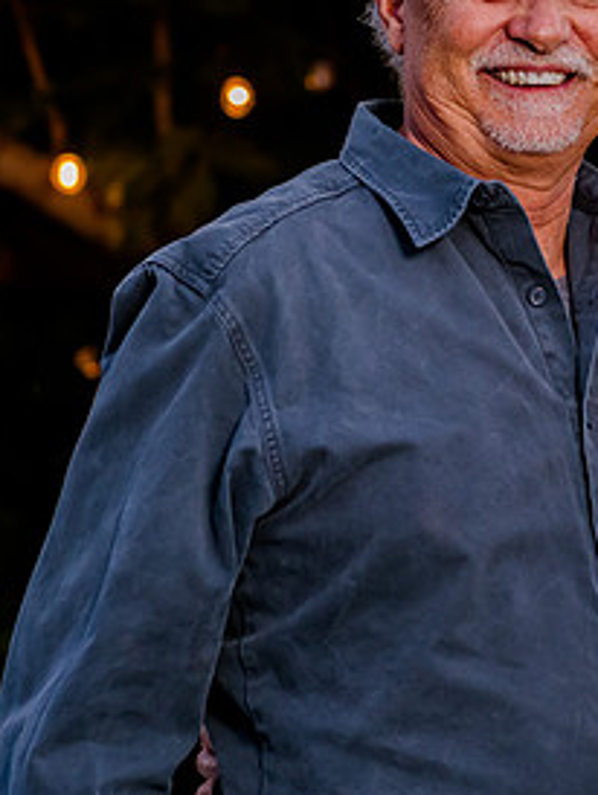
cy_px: 322
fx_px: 4876
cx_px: 581
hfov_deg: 7.0
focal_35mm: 212
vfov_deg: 9.3
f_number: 3.5
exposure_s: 1/125
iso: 640
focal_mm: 62
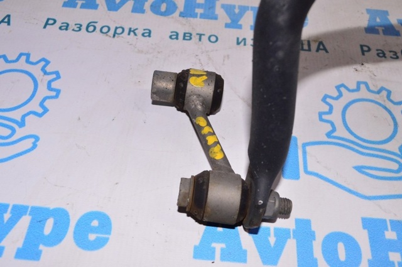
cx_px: 201
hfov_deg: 53.2
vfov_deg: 36.8
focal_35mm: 36
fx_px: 401
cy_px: 134
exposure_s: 1/200
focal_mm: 24
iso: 1600
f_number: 8
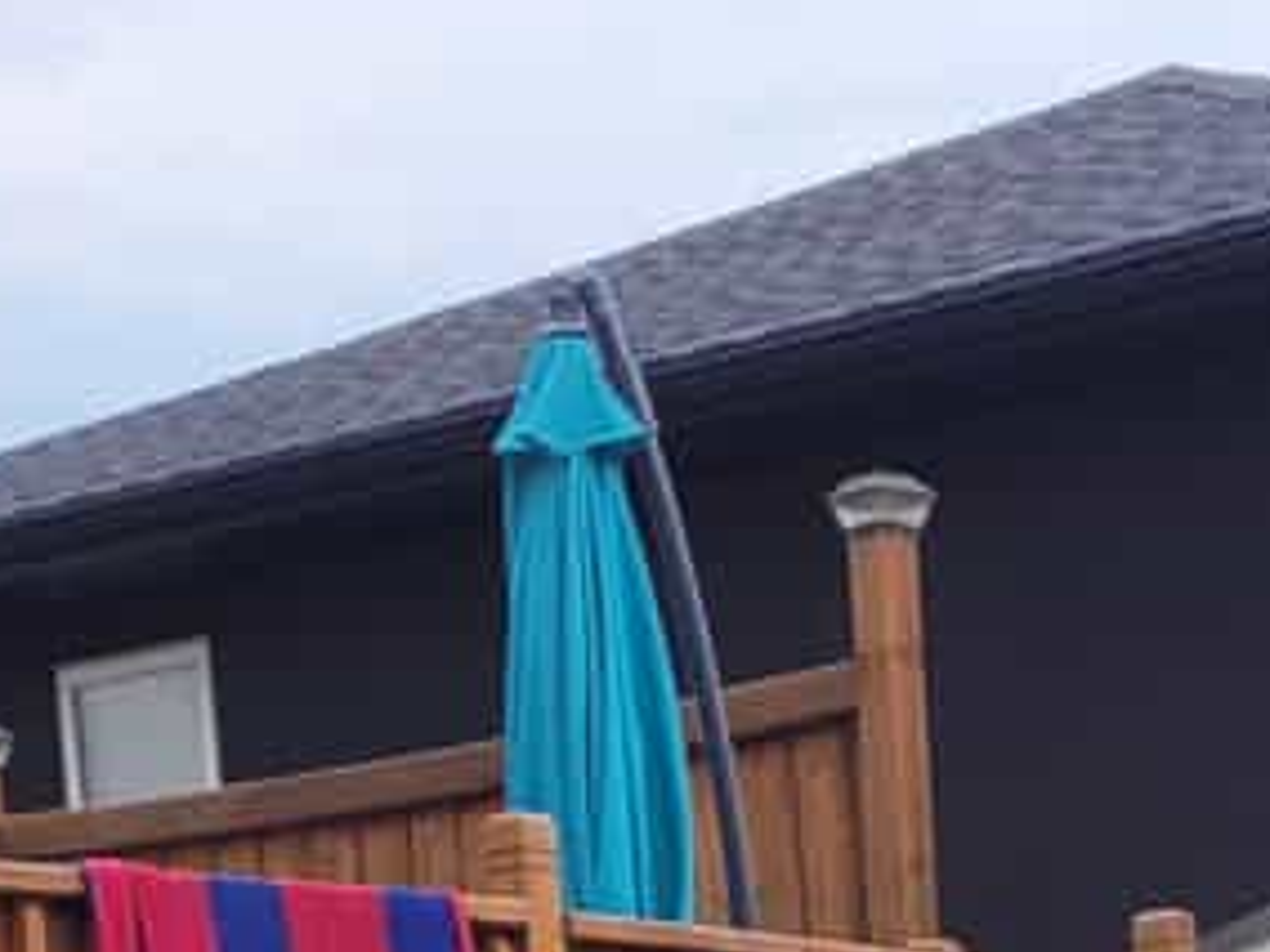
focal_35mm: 132
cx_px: 1301
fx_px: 4843
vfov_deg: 10.2
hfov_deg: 14.7
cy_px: 2011
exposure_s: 1/1372
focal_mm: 5.4
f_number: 1.8
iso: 40
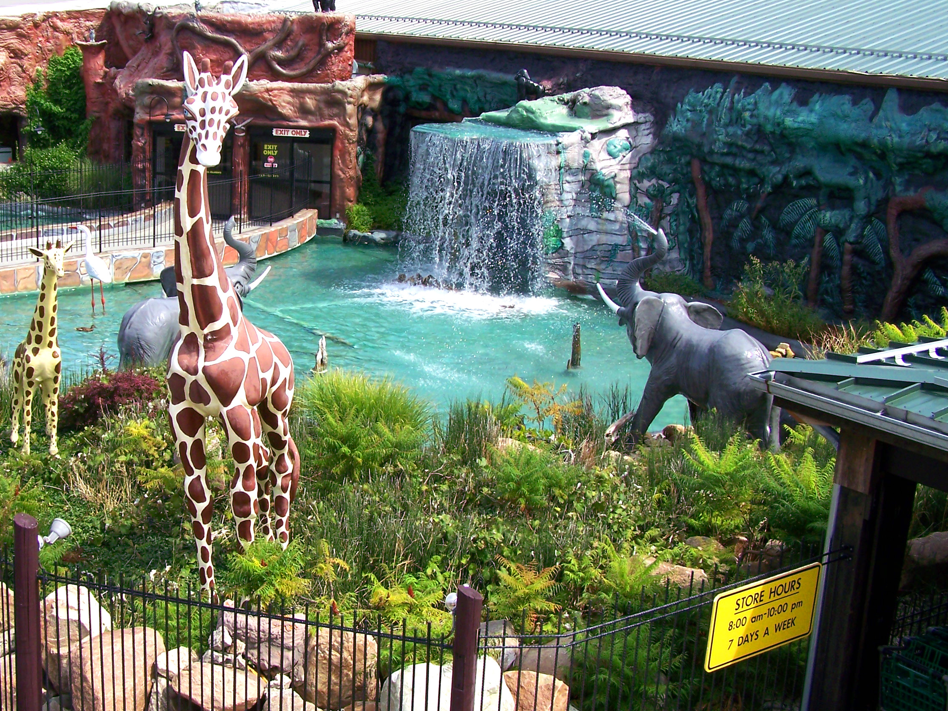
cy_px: 362
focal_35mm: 52
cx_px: 333
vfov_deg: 28.0
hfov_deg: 36.5
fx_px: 1424
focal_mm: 6.3
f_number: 4
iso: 64
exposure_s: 1/400
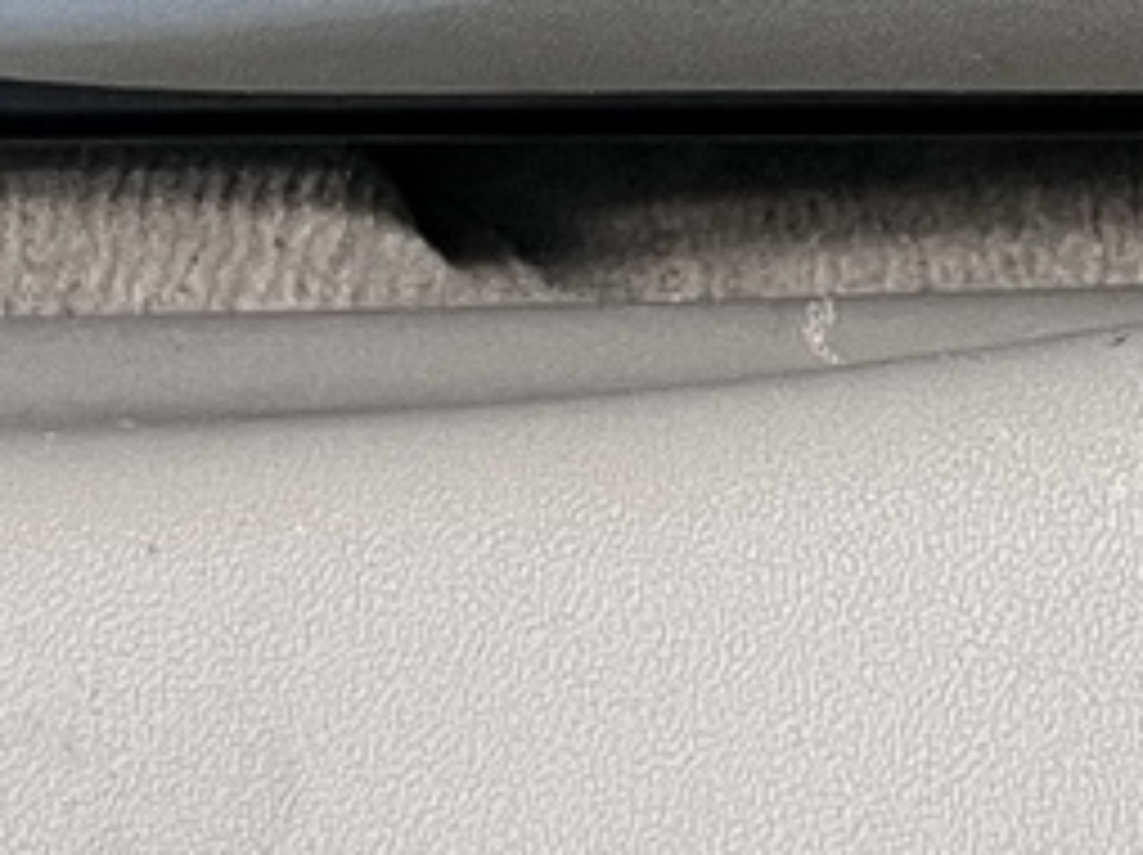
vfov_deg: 8.5
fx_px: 5410
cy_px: -873
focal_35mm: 164
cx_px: 634
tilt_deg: -57.8
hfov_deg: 12.1
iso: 160
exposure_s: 1/50
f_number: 1.6
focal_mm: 5.1
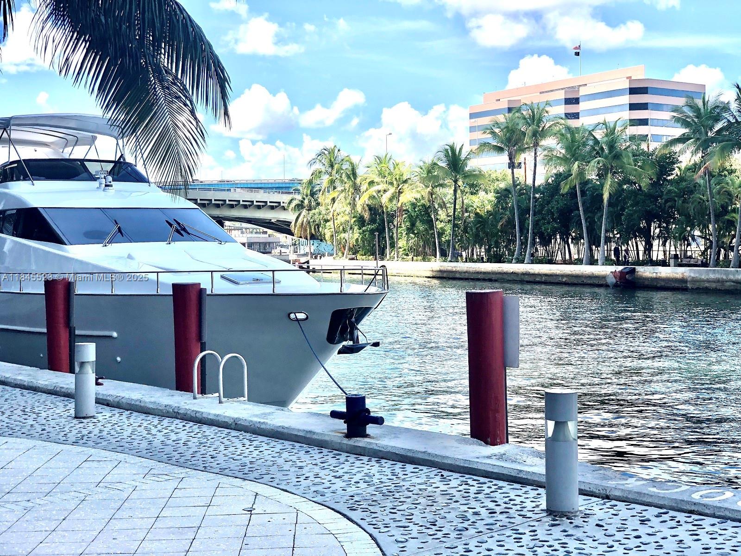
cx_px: 370
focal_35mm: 52
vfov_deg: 28.0
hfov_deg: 36.8
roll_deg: +2.1
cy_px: 278
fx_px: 1113
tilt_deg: -1.2
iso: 16
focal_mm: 6
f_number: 2.4
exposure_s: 1/684
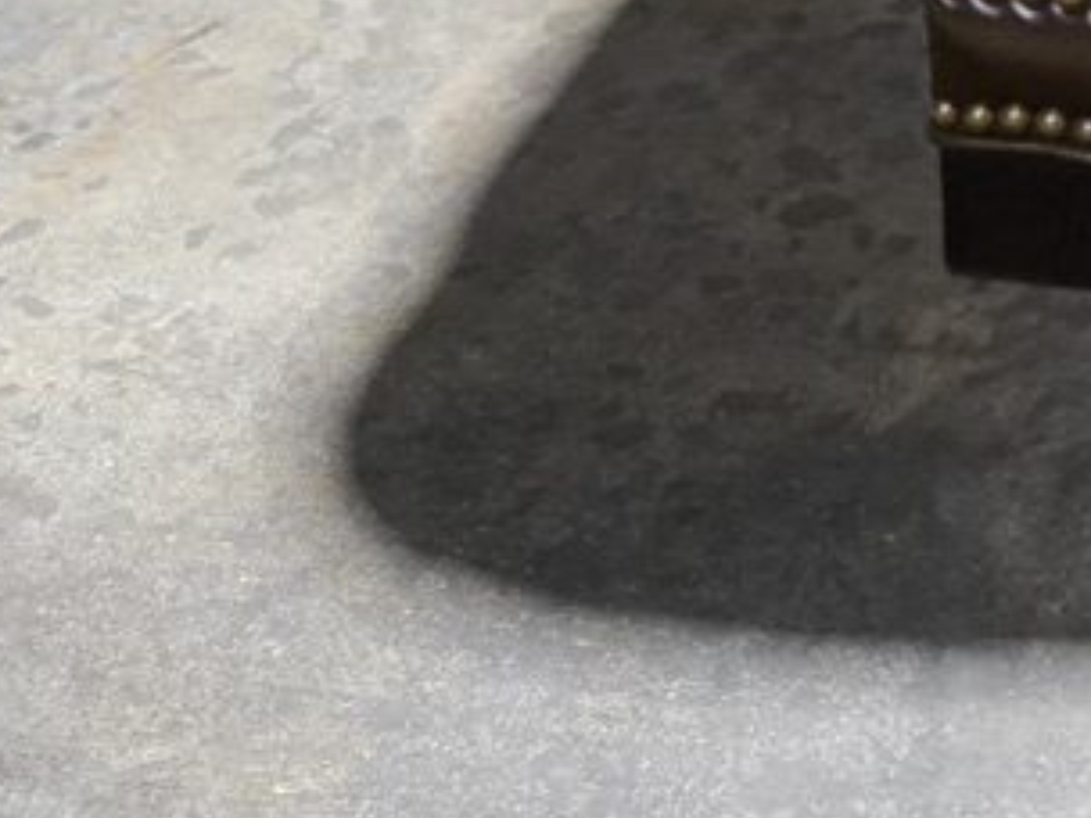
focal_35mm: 121
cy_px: -761
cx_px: 2071
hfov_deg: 14.1
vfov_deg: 11.2
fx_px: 3814
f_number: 1.7
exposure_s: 1/120
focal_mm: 6.3
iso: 1250
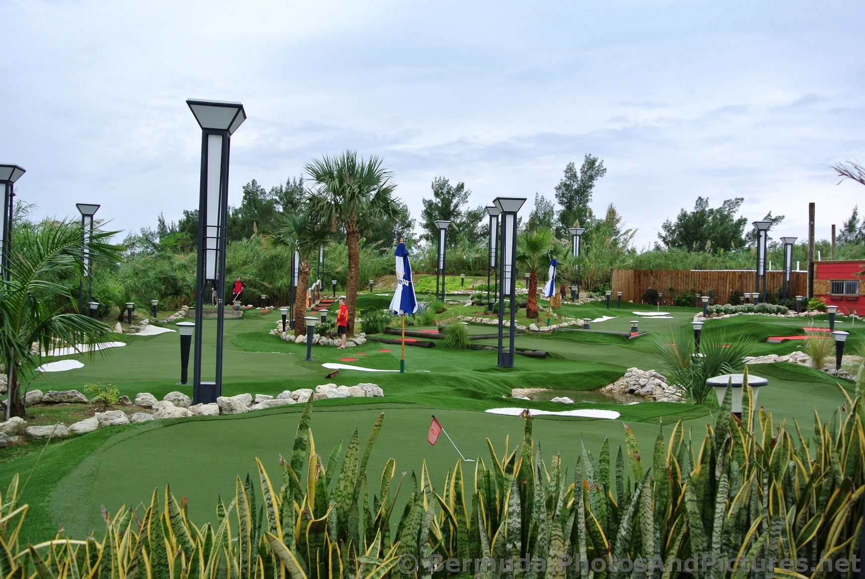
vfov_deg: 45.1
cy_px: 290
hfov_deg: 63.6
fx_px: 698
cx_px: 432
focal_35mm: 29
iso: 100
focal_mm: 11
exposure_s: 1/200
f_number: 4
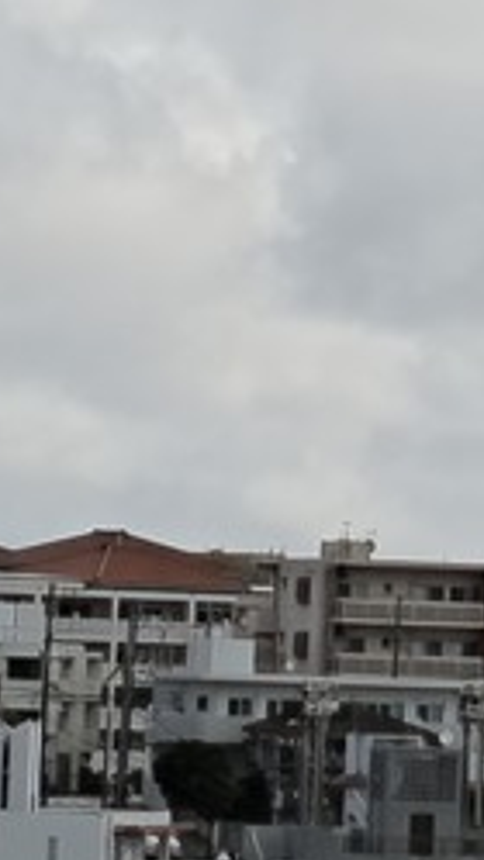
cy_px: -31
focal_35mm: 413
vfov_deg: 5.2
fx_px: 9426
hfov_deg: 2.9
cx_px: 1072
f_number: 1.7
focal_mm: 6.07
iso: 50
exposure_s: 1/1156
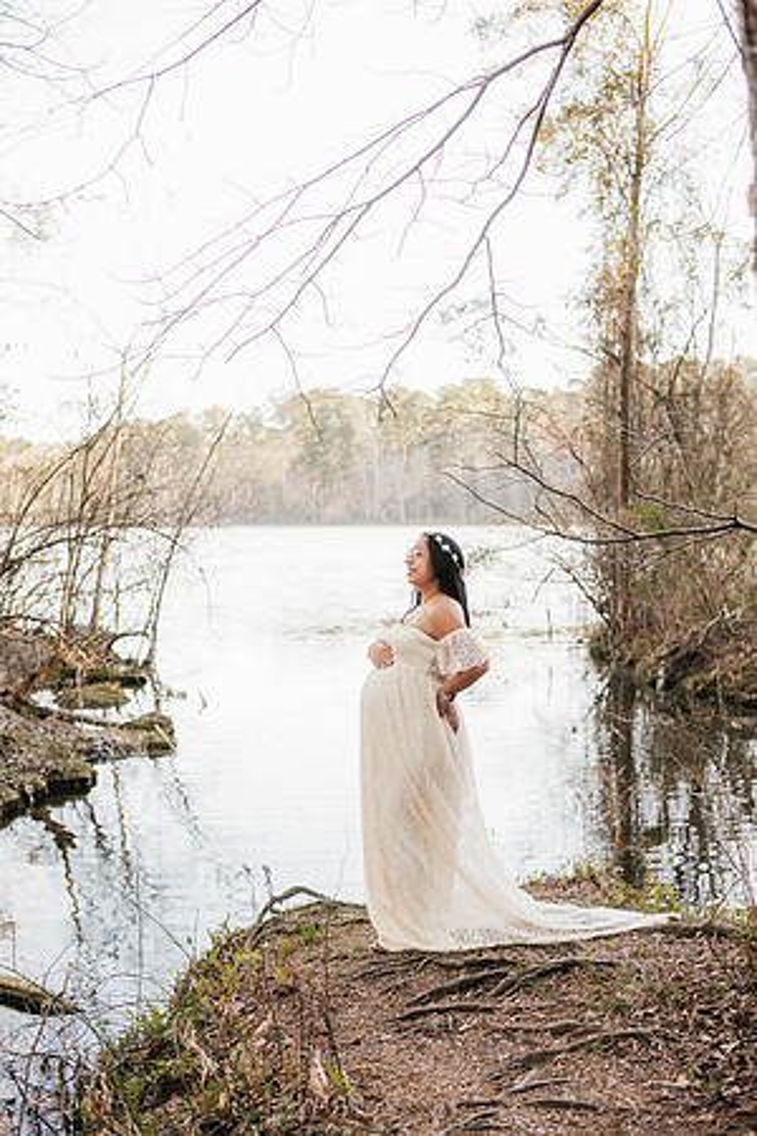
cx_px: 378
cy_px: 568
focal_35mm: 50
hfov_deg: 27.0
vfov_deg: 39.6
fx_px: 1577
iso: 400
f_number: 2.8
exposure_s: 1/400
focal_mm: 50
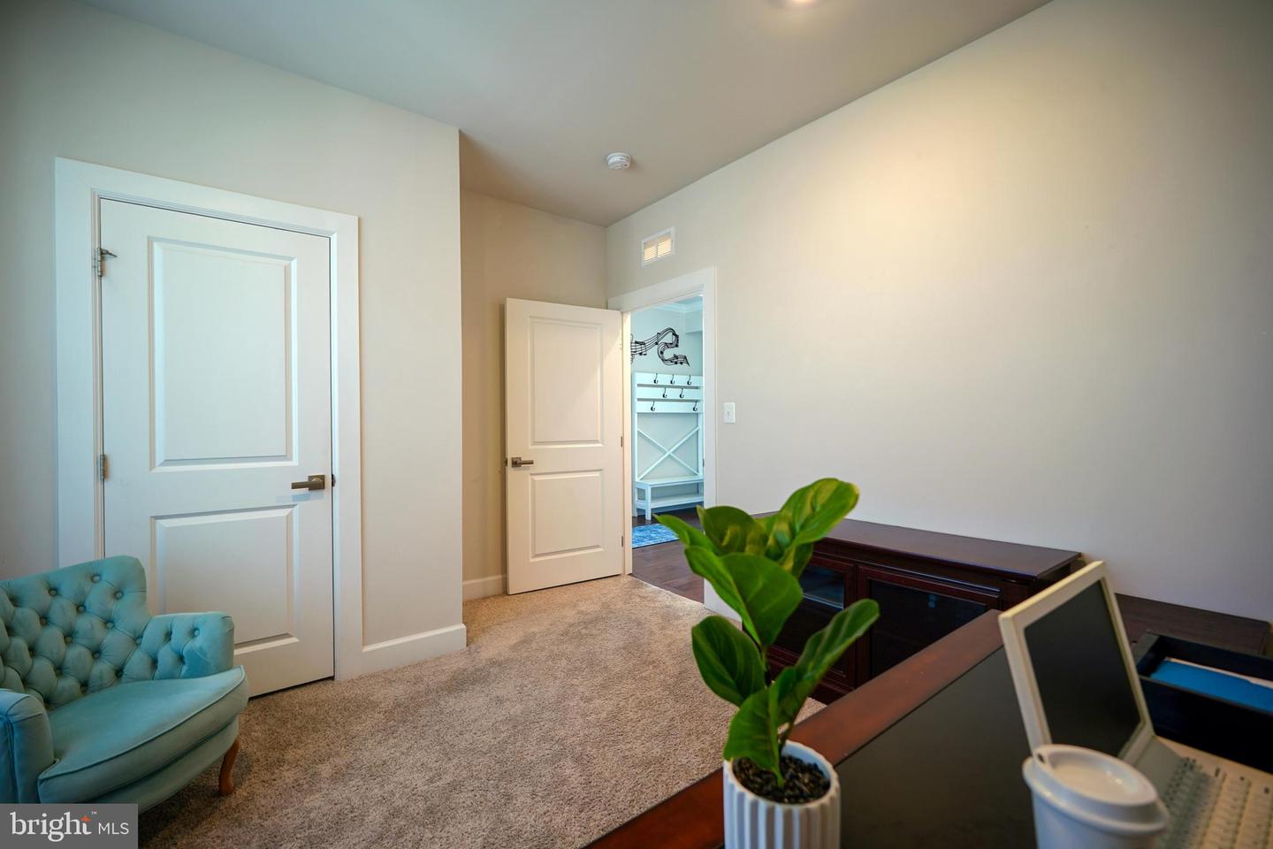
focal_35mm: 15
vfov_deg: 77.3
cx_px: 636
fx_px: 530
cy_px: 424
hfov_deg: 100.4
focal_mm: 10
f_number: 2.8
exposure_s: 1/30
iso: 200
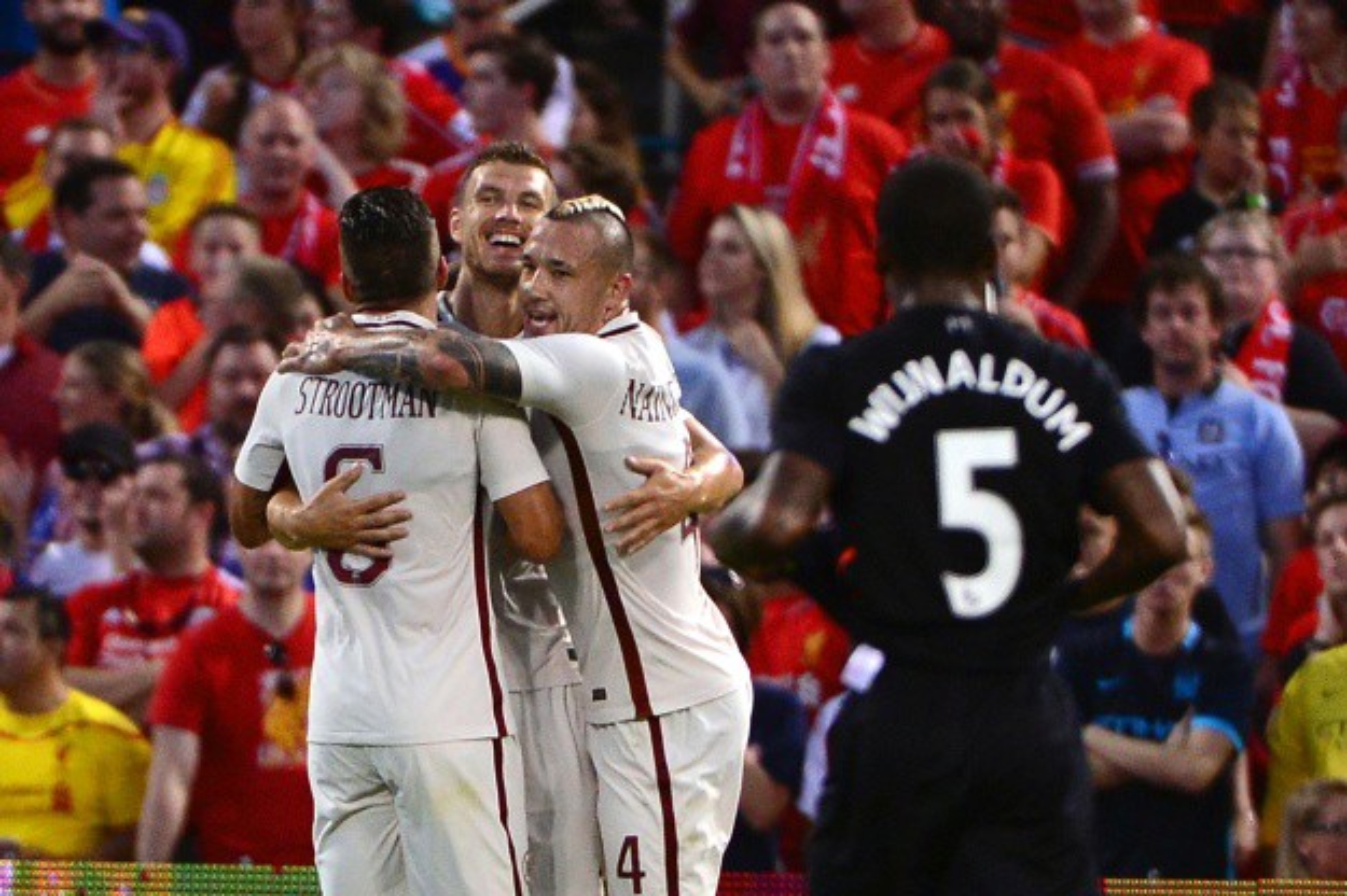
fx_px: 14958
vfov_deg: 3.4
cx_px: 674
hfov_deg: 5.2
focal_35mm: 400
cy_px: 448
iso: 3200
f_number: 4
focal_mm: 400
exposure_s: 1/1600
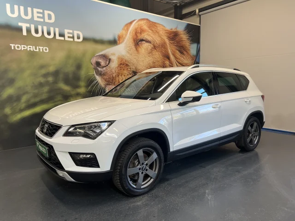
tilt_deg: -6.8
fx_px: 222
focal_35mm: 26
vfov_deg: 53.1
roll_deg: +0.7
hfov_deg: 67.3
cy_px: 110
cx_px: 148
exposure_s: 1/121
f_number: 1.5
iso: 64
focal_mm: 5.7
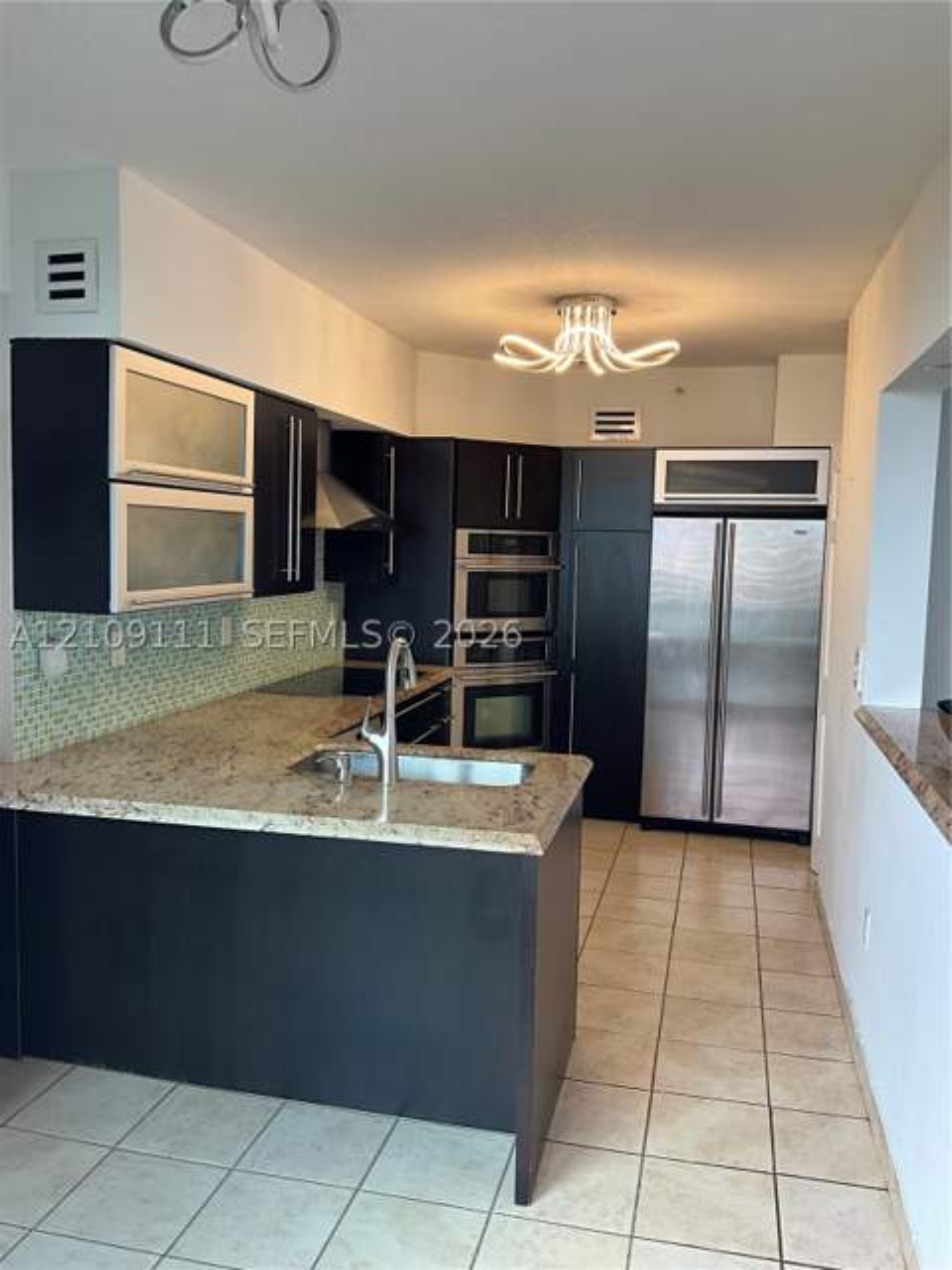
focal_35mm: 29
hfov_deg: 48.2
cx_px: 476
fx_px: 1063
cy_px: 635
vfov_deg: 61.7
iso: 40
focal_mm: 3
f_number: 1.8
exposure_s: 1/60
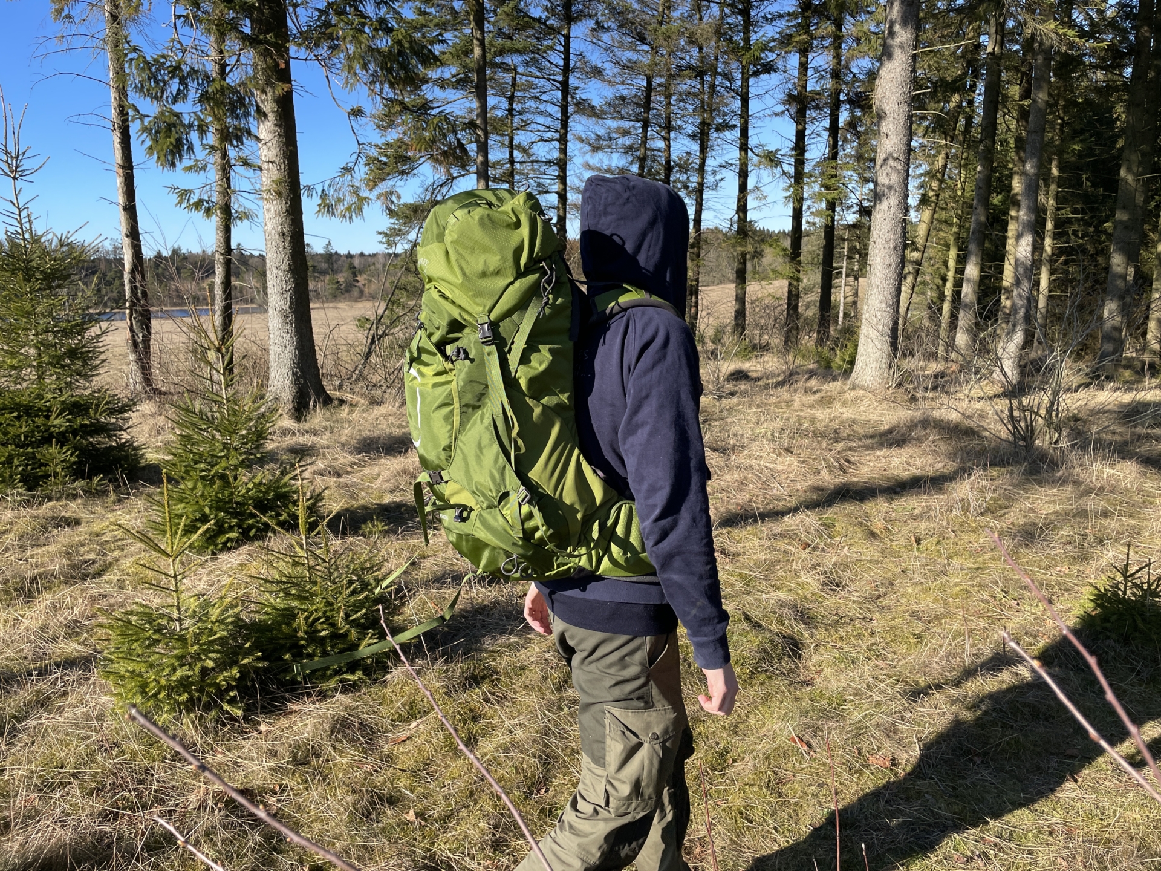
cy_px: 436
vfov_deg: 53.1
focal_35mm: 26
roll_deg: +0.7
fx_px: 872
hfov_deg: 67.3
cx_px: 580
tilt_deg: -10.5
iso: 32
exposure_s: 1/1435
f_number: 1.6
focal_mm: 4.2
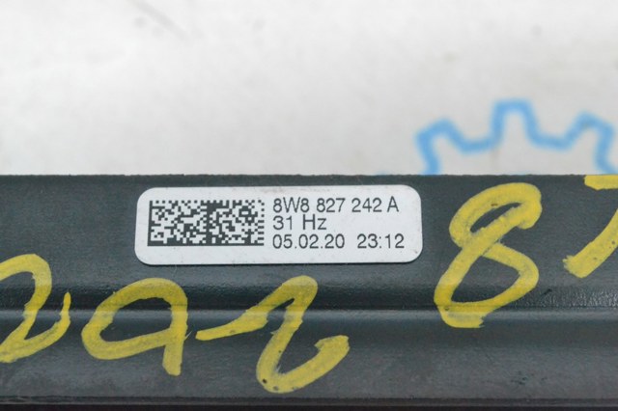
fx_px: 1415
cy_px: 206
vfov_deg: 16.5
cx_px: 309
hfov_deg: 24.6
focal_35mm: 82
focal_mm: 55
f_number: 10
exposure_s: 1/125
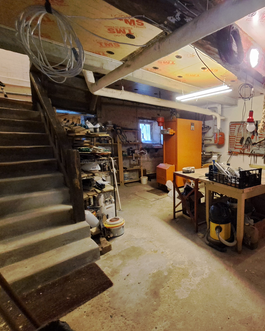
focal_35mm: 17
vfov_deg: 89.6
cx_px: 211
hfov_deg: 69.7
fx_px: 167
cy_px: 165
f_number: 2.2
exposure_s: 1/20
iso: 500
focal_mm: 1.74
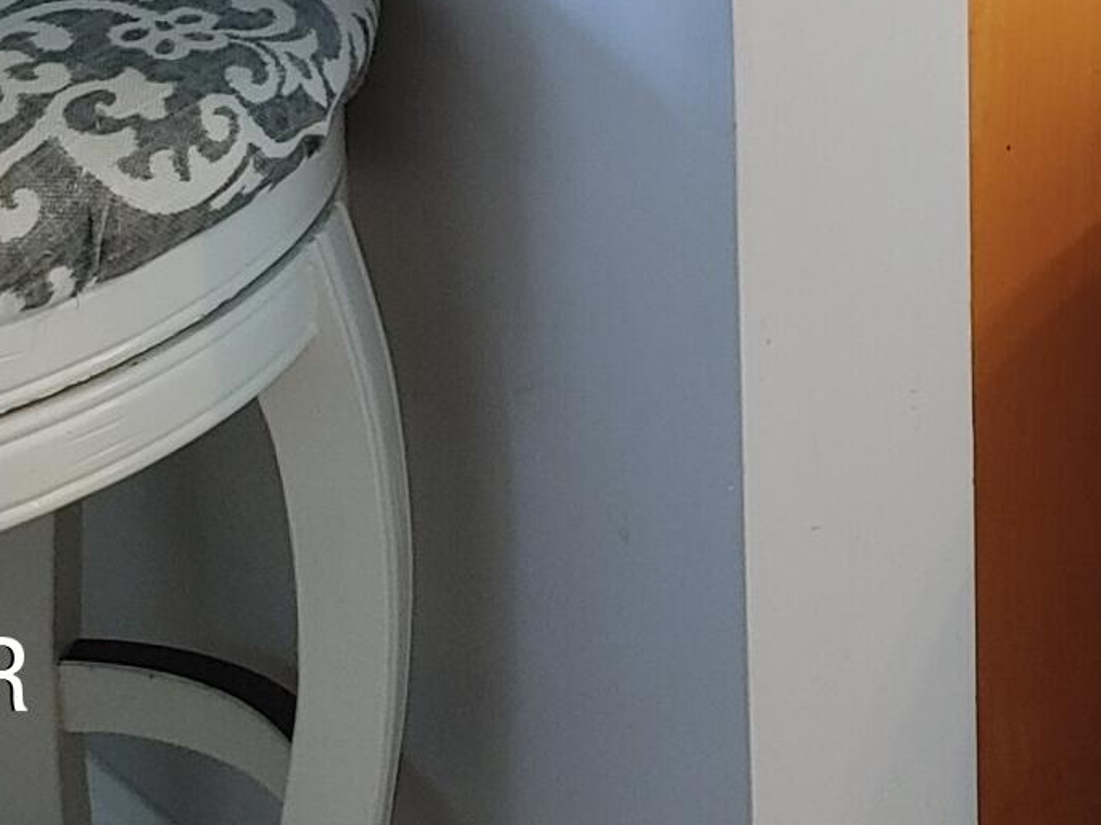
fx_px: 3626
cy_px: -968
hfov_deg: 15.4
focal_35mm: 114
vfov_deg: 11.4
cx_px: 1835
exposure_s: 1/40
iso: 200
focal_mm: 5.58
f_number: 1.8
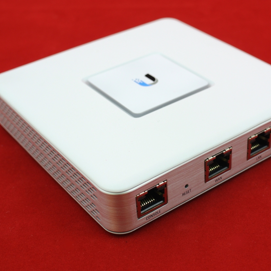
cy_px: 136
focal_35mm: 63
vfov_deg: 27.3
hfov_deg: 27.1
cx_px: 188
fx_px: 558
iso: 100
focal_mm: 18.5
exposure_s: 1/4
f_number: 4
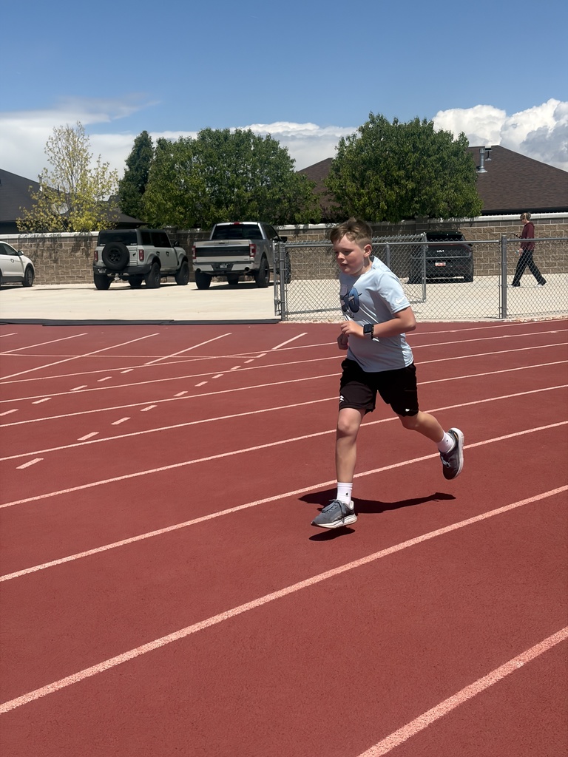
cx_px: 284
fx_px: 1138
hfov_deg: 28.0
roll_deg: +1.6
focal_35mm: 52
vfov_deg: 36.8
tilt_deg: -4.2
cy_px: 378
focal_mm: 5.96
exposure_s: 1/4975
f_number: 1.6
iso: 40
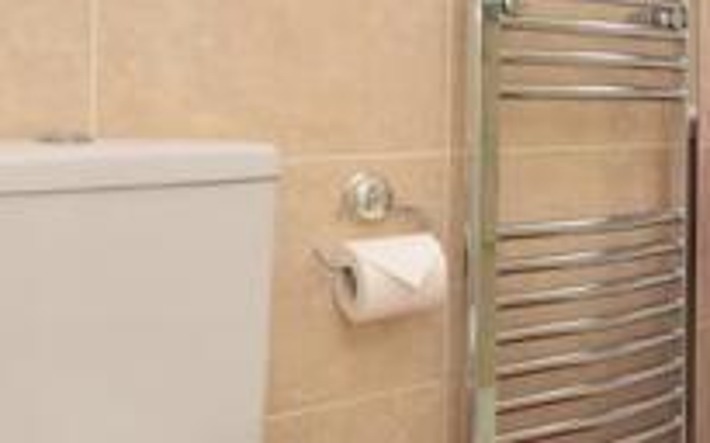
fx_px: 948
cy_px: 92
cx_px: 717
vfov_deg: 25.9
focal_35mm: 49
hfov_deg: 36.7
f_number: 7.1
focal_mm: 10
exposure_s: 1/10
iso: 320
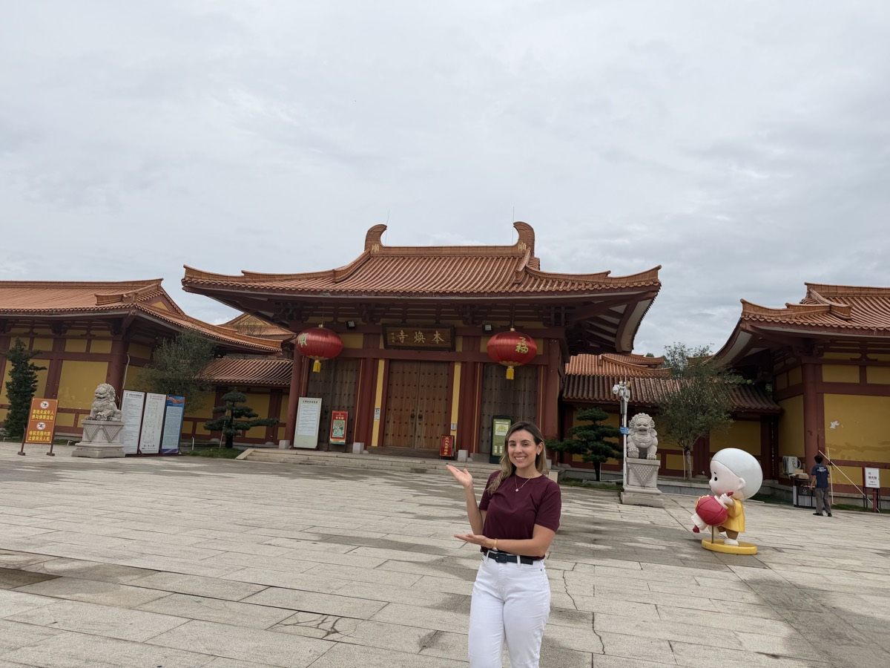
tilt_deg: +9.2
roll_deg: -3.3
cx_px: 445
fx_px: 617
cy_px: 334
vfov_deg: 56.8
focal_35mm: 24
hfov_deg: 71.6
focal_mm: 6.76
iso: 80
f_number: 1.78
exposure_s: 1/617
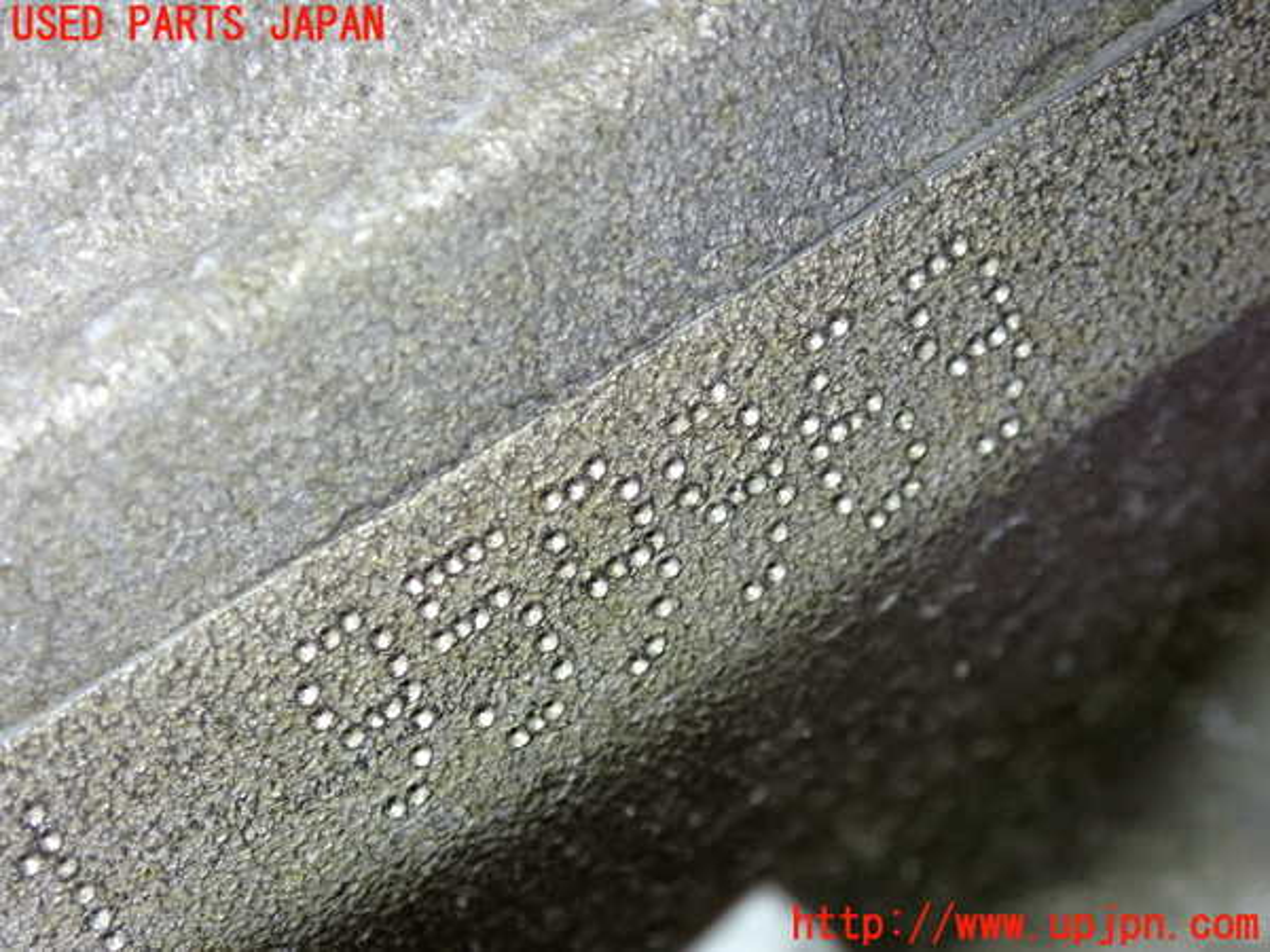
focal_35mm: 100
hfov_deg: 19.6
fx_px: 3669
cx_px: 635
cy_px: 476
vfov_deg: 14.8
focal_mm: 18
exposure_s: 1/100
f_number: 4.9
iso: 250
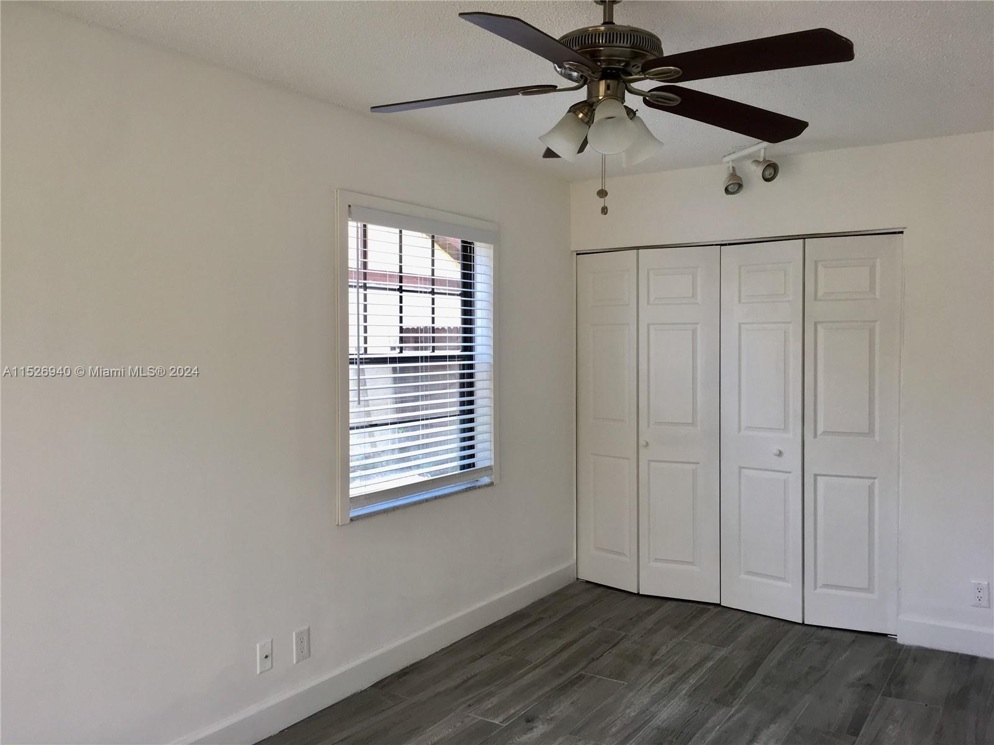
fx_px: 833
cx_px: 497
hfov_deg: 61.7
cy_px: 372
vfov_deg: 48.2
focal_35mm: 29
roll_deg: -0.2
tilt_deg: -0.9
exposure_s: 1/120
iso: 32
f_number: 2.2
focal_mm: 4.15
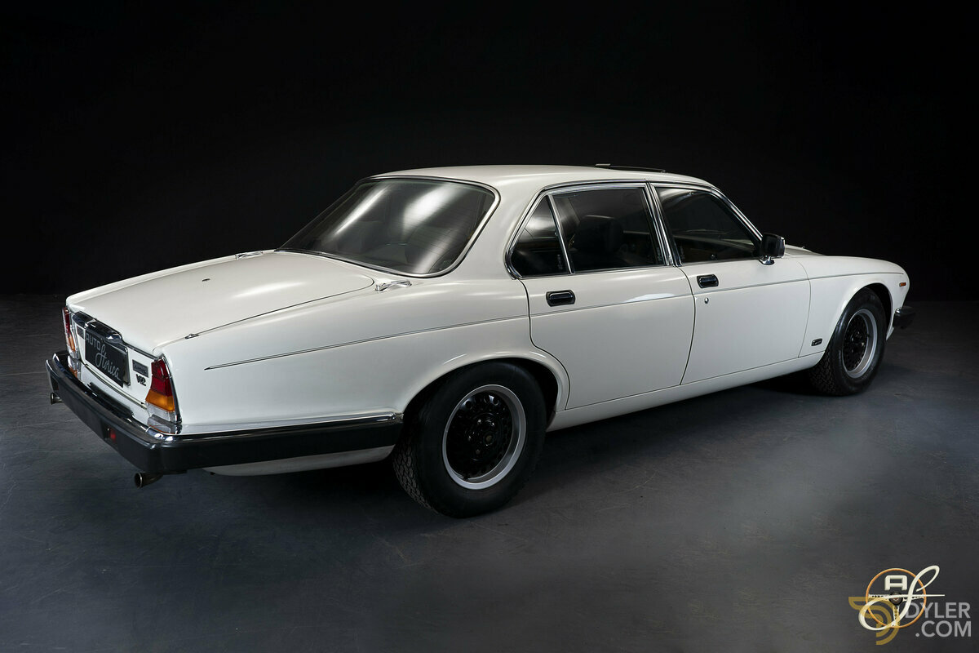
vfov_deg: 43.6
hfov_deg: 61.9
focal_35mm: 30
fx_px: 816
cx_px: 490
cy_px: 326
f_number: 7.1
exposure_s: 1/8
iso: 250
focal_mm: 30
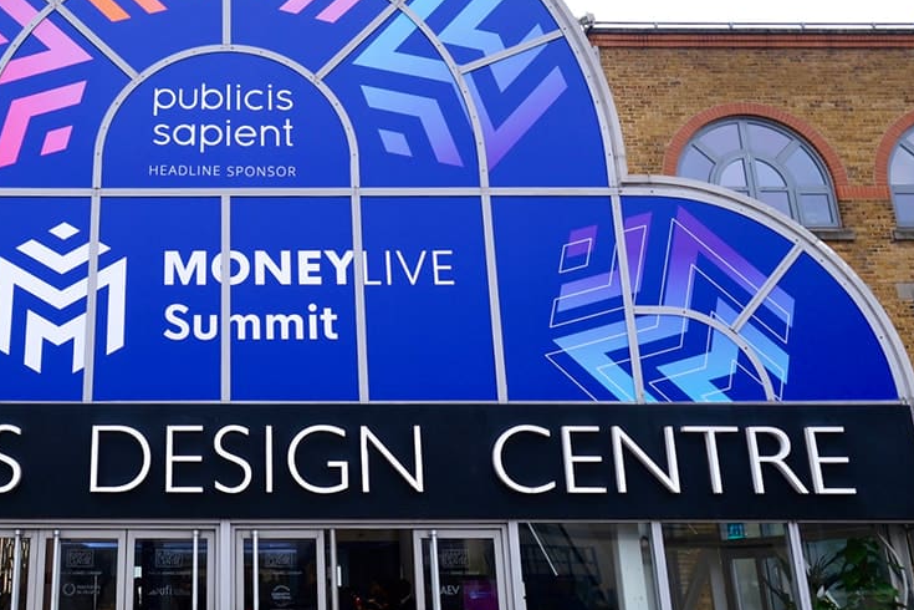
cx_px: 230
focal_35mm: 37
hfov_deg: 49.8
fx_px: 939
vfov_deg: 35.9
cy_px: 291
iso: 160
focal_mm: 11
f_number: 2.8
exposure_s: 1/250
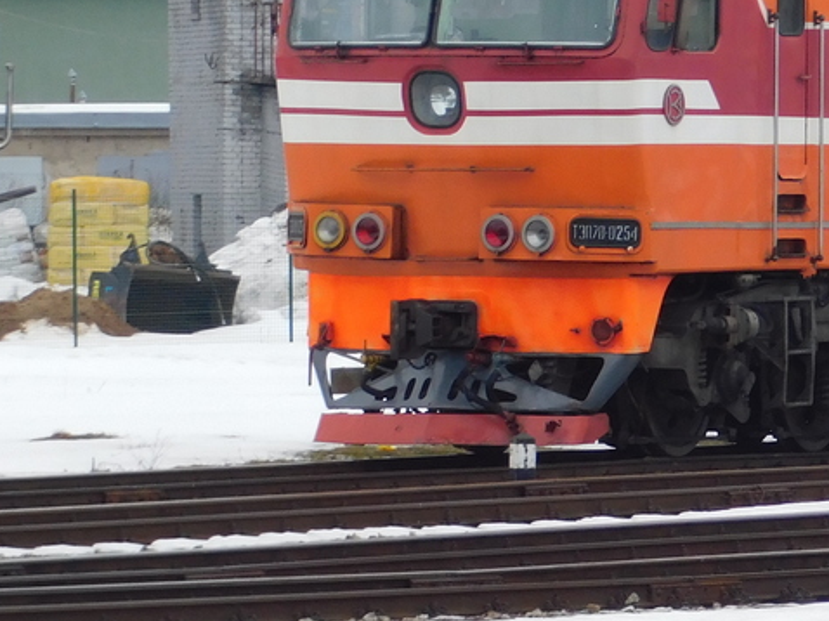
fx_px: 11801
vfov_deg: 3.0
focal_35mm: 493
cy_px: -5
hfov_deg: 4.0
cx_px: 1056
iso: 125
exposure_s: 1/200
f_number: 5.4
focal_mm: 32.7
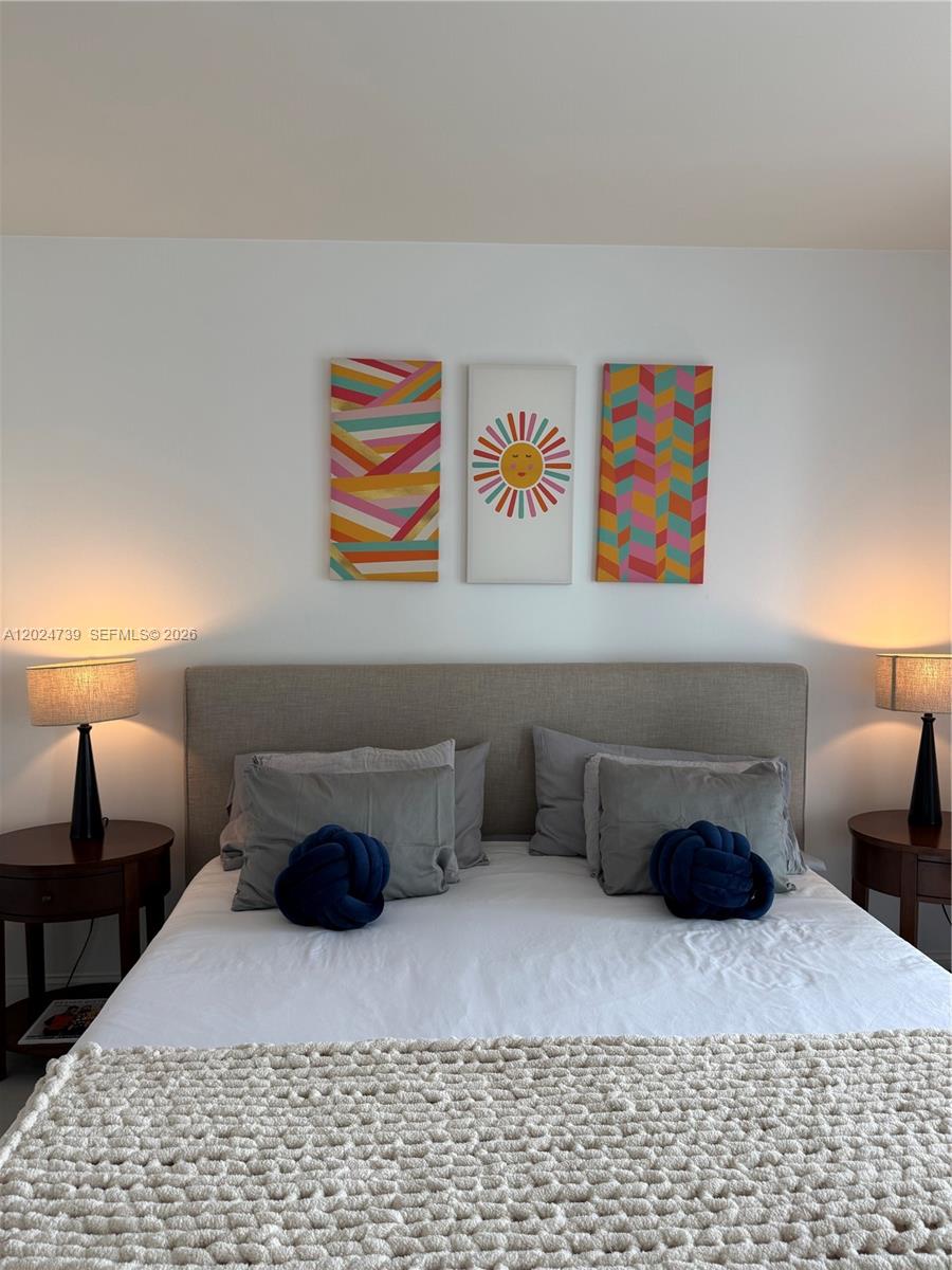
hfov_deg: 56.8
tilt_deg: -2.3
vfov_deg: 71.6
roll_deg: -0.3
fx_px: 880
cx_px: 476
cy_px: 635
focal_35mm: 24
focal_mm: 6.76
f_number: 1.78
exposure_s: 1/120
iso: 80
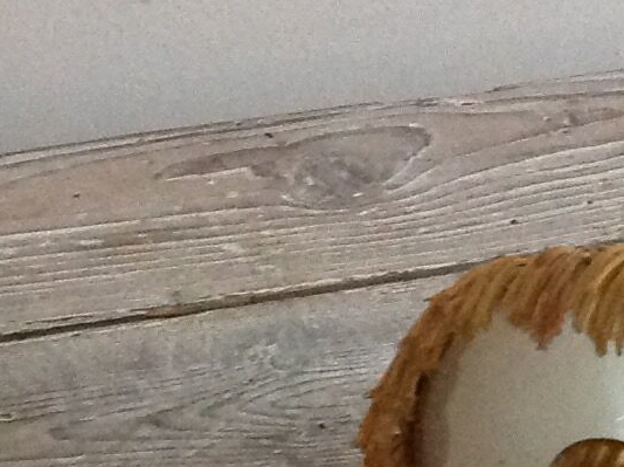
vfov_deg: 8.6
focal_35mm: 170
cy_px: 526
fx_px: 3060
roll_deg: -6.9
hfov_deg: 11.4
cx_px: 781
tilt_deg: -43.4
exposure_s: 1/15
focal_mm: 4.28
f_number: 2.4
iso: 400
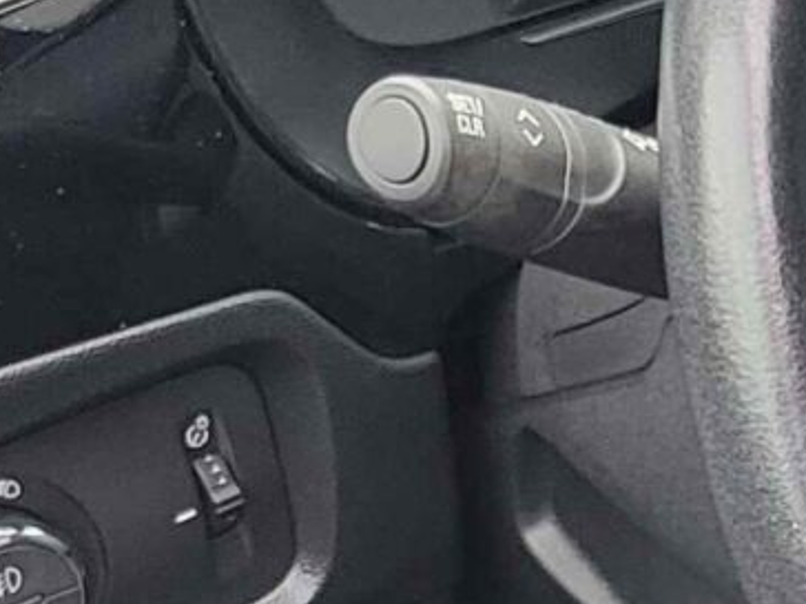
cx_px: 1690
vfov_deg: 7.9
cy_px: 1018
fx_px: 4261
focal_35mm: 183
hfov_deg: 9.9
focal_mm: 5.4
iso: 320
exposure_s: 1/50
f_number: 1.8
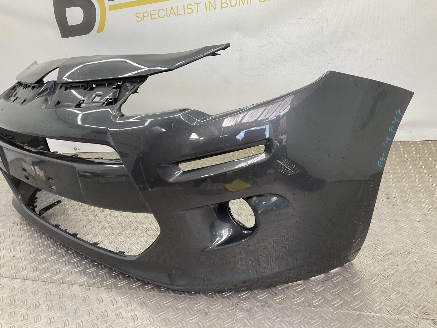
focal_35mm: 29
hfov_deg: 61.7
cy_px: 164
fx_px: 366
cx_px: 218
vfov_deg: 48.2
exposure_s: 1/120
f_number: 1.8
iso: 32
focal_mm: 3
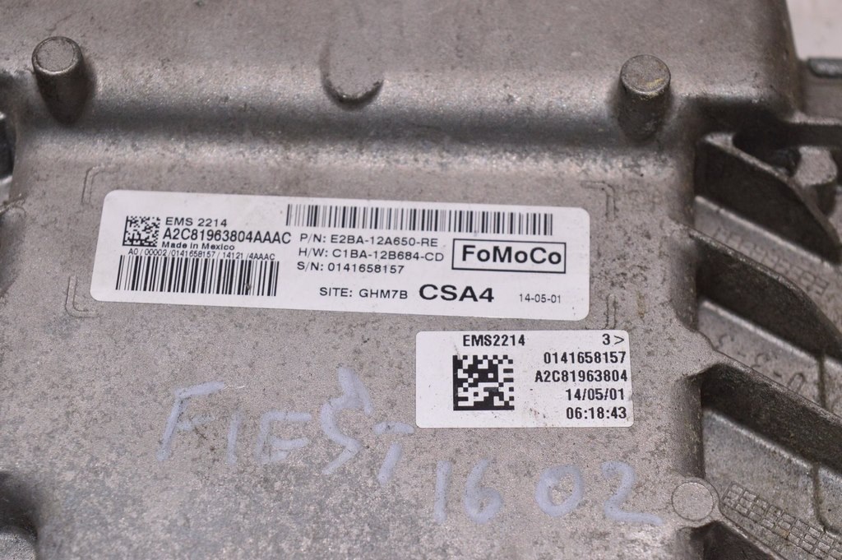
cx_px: 421
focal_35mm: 78
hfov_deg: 26.0
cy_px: 280
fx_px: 1823
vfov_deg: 17.5
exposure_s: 1/160
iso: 1600
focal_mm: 52
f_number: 8
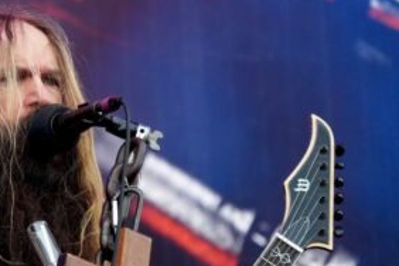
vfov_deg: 2.9
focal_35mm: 482
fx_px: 5342
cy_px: 163
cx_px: -106
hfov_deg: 4.3
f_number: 5.6
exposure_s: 1/200
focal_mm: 118
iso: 1000
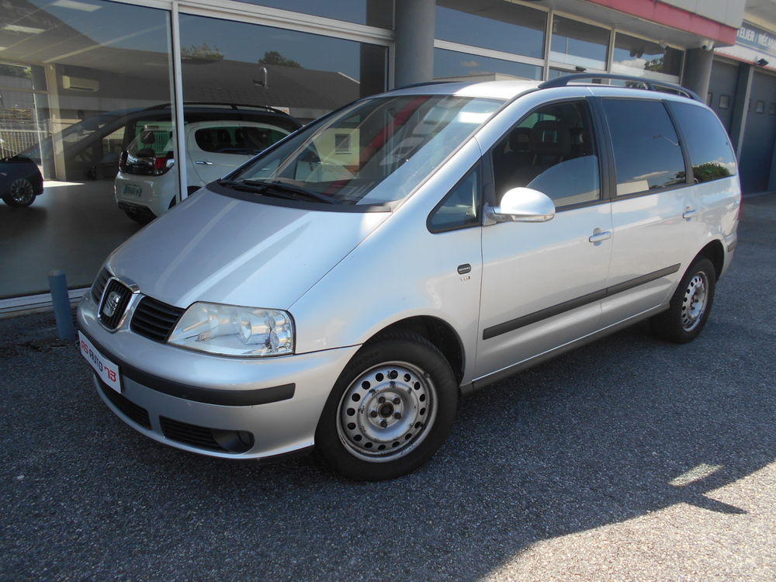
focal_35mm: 26
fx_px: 583
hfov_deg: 67.3
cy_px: 291
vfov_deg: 53.1
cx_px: 388
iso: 80
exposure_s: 1/320
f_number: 3.2
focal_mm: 4.6
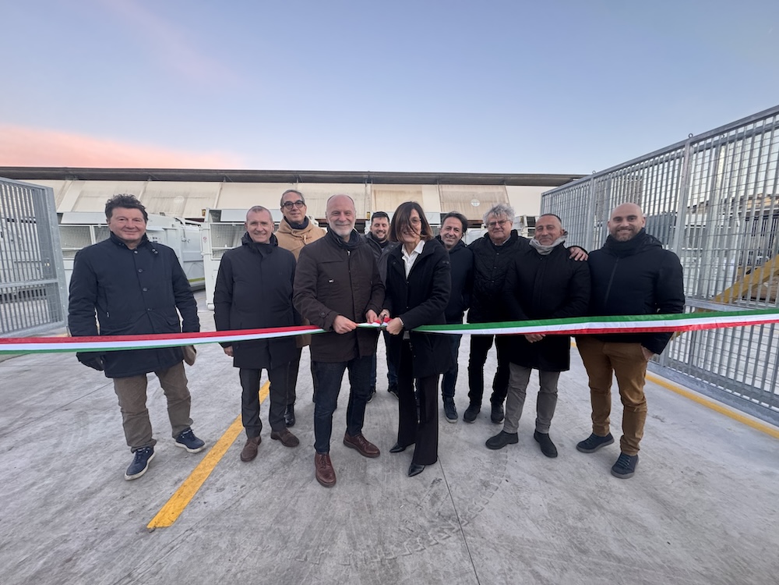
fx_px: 315
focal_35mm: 14
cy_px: 292
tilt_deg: -7.5
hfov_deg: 102.1
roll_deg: -0.4
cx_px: 390
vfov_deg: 85.7
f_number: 2.2
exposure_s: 1/99
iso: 320
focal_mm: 2.22
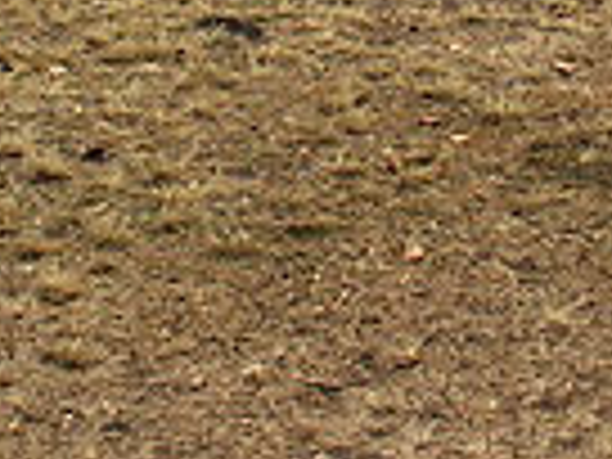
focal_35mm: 116
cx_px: 328
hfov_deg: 17.0
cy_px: -212
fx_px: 2051
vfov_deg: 12.2
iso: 64
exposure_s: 1/350
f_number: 6.7
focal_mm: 7.18
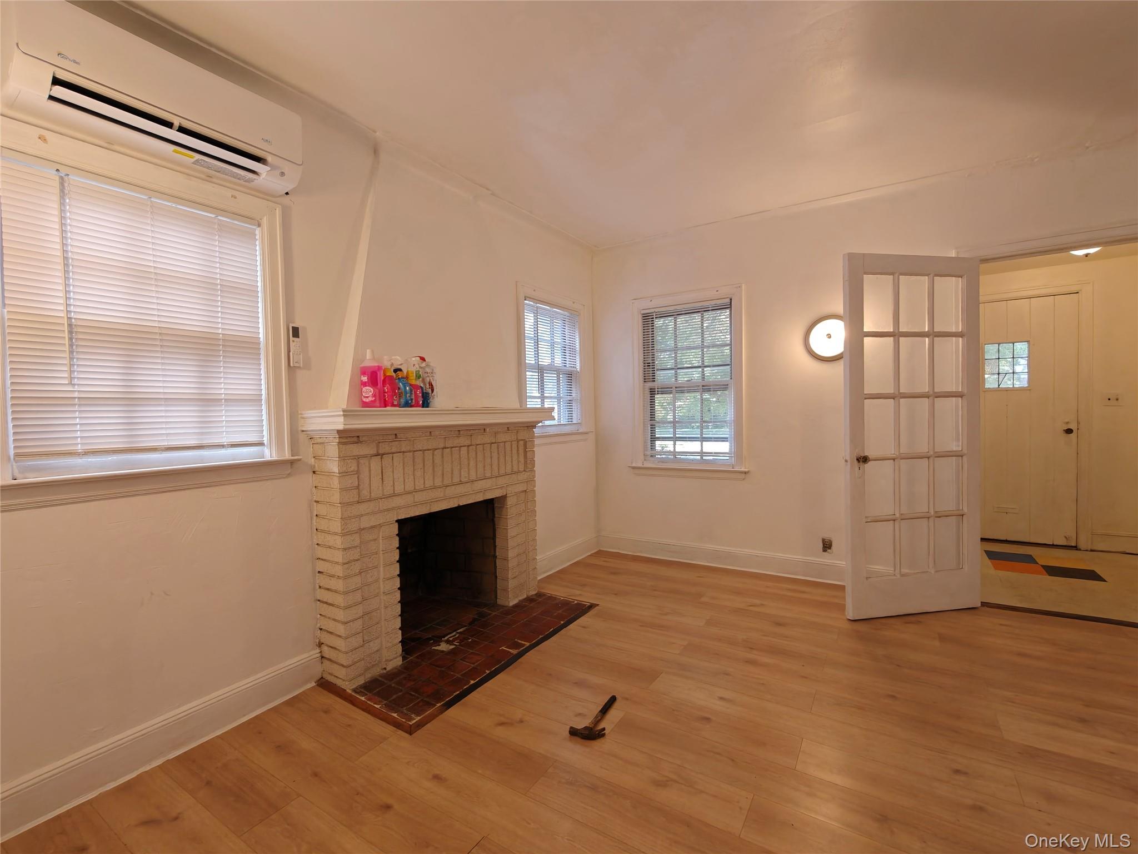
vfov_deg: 81.7
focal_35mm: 15
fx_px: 493
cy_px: 427
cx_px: 569
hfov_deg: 98.2
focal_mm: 2.3
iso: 400
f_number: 2
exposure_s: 1/120
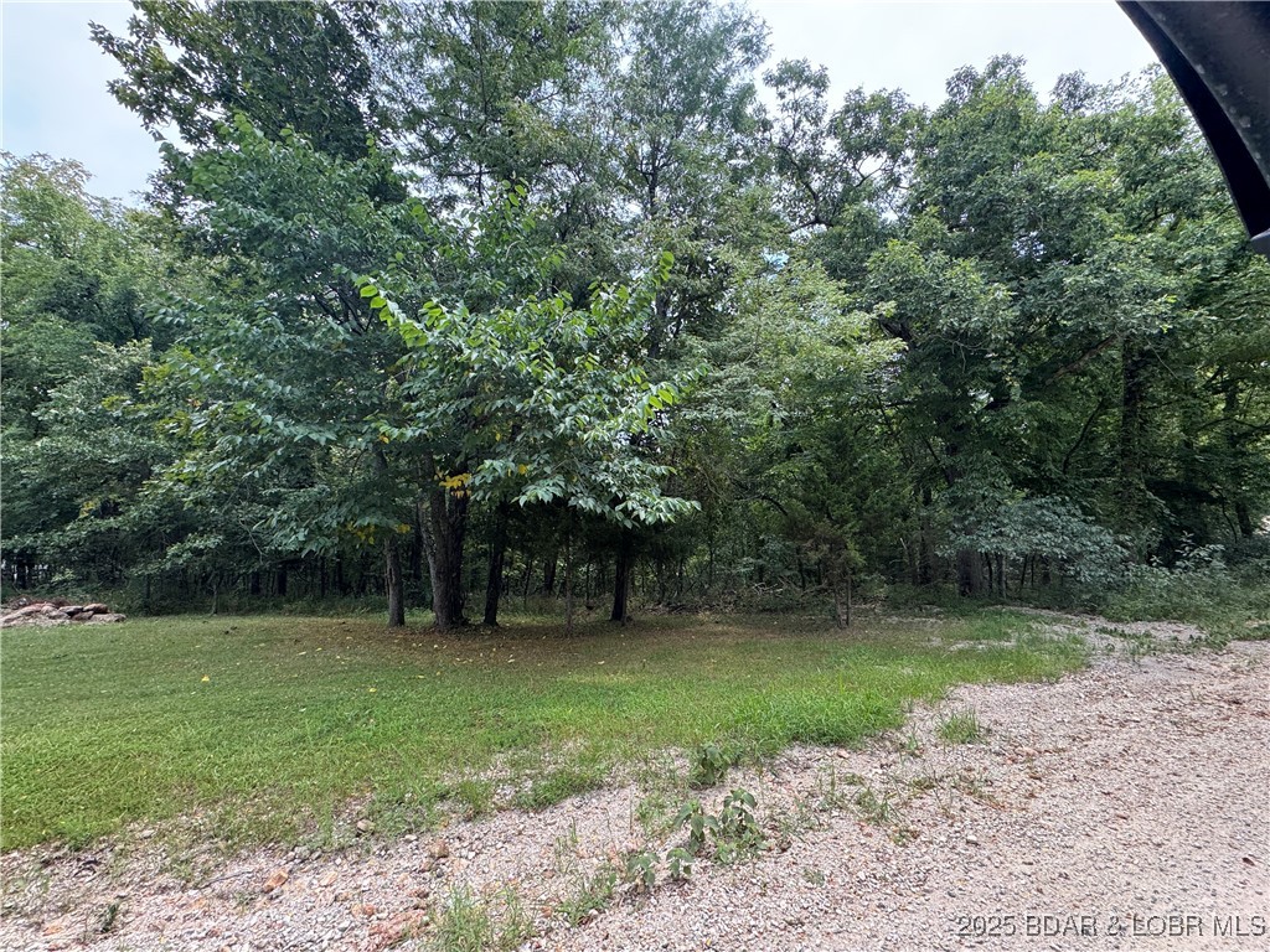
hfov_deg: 102.1
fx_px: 514
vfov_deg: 85.7
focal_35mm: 14
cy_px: 476
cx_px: 635
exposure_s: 1/170
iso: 40
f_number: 2.2
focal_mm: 2.22
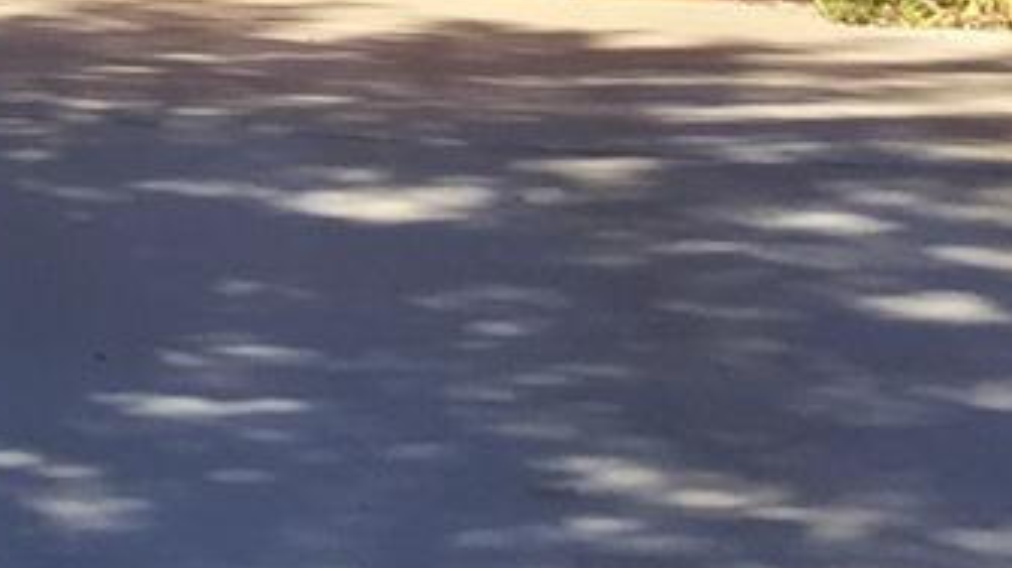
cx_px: -1393
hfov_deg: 11.6
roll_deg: -0.5
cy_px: -1082
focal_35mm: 154
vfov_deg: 7.1
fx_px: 4130
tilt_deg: +9.6
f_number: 2.2
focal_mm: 4.15
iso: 32
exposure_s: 1/807
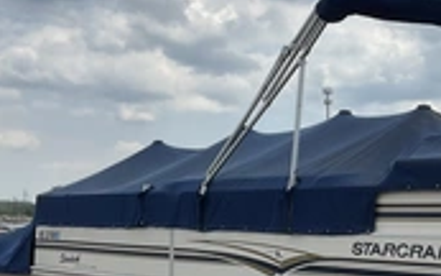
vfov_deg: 18.3
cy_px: 197
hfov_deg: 27.6
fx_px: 853
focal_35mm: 71
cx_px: 421
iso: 25
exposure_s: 1/2959
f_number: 1.8
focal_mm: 3
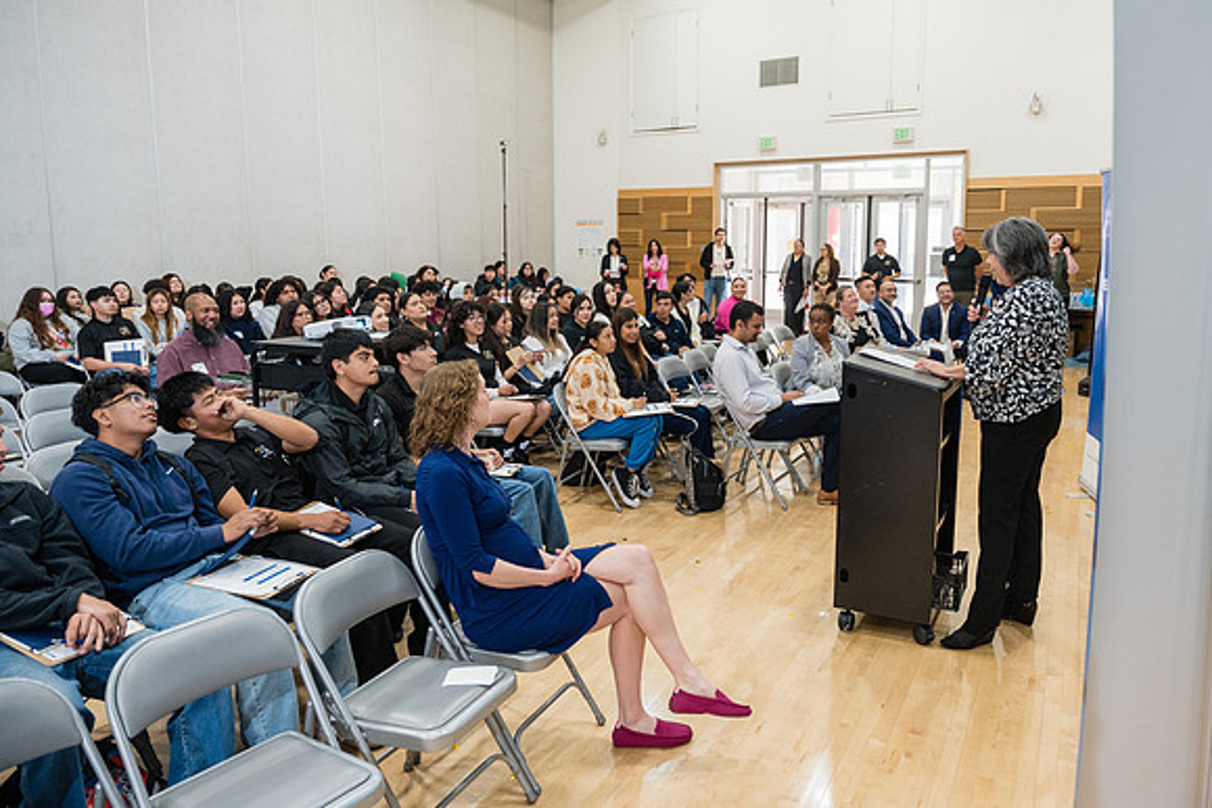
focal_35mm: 27
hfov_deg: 67.2
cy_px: 355
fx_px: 907
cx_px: 680
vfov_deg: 47.9
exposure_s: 1/250
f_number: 2.8
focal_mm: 24
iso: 1600
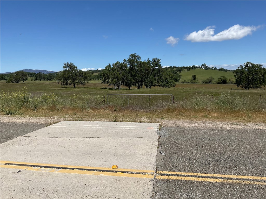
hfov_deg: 61.7
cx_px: 133
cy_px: 100
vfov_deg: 48.2
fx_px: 223
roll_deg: +0.5
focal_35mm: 29
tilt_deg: -7.4
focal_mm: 3
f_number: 1.8
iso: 16
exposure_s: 1/3534
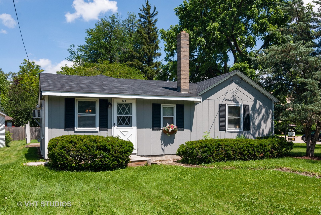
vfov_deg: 37.0
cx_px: 160
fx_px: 321
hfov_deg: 53.1
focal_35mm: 36
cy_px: 108
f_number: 9
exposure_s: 1/400
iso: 200
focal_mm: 24
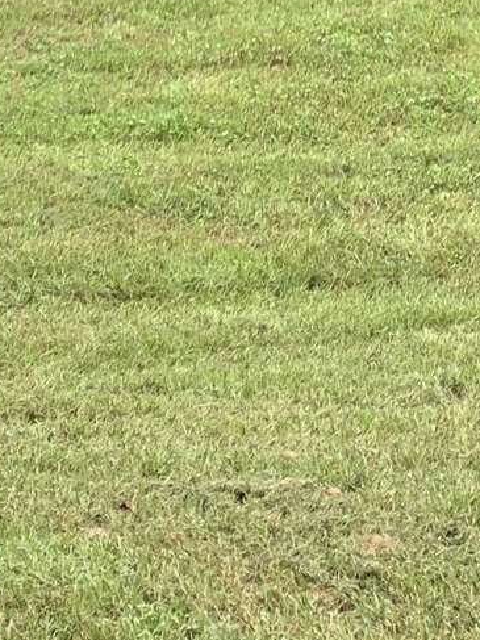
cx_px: 132
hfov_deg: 12.0
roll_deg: -1.3
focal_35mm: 123
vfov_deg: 14.2
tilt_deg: -3.2
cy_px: -518
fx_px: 2275
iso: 25
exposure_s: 1/384
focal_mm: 4.25
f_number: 1.8
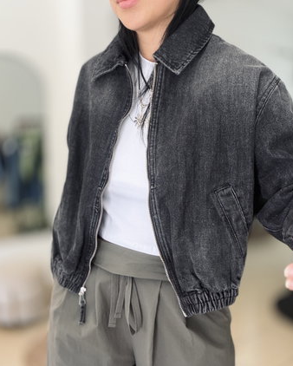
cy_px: 217
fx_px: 401
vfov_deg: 48.8
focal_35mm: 37
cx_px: 144
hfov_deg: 40.2
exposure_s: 1/68
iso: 80
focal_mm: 2.71
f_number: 1.9
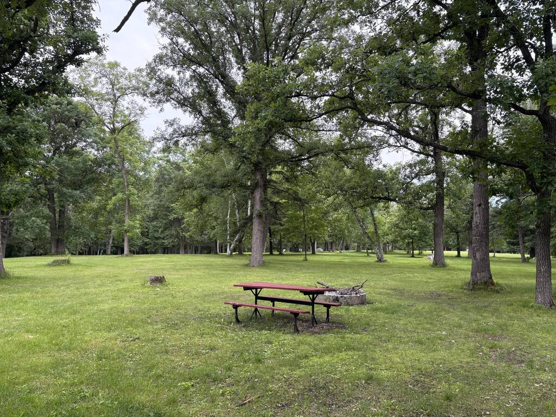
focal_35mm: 26
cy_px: 208
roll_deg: +0.1
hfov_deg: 67.3
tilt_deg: +3.9
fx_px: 418
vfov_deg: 53.1
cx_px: 278
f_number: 1.6
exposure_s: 1/354
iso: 64
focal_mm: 5.96
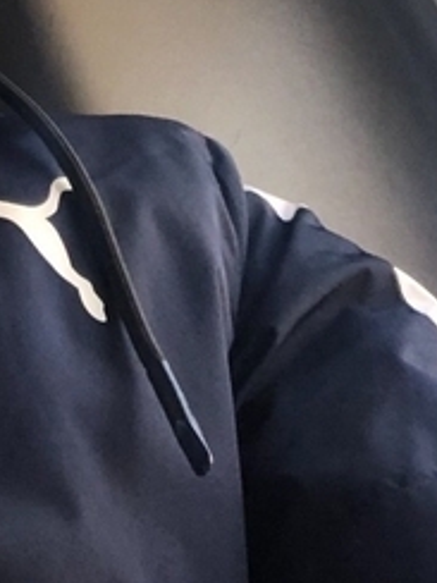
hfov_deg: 13.9
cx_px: 26
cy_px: -301
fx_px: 1767
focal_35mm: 105
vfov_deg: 16.9
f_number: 2.2
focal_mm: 2.87
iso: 100
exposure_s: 1/60
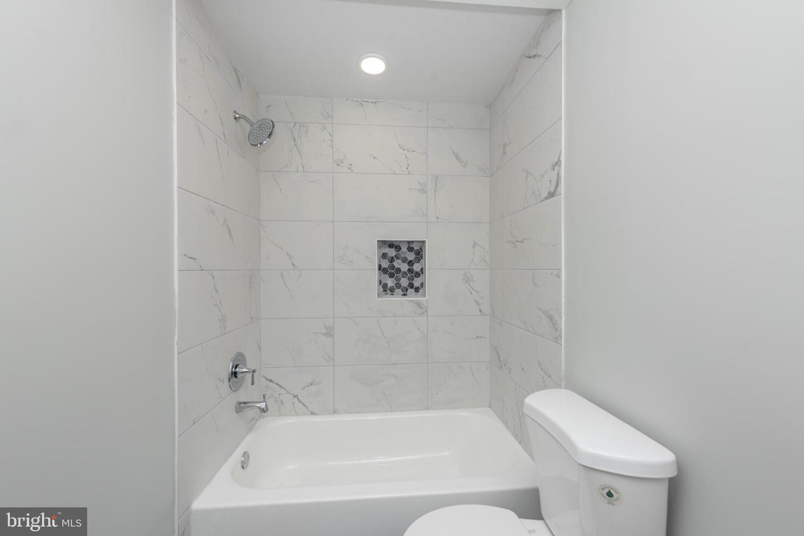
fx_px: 313
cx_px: 402
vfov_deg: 81.2
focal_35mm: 14
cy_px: 268
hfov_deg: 104.2
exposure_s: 1/125
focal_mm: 14
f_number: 8
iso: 125
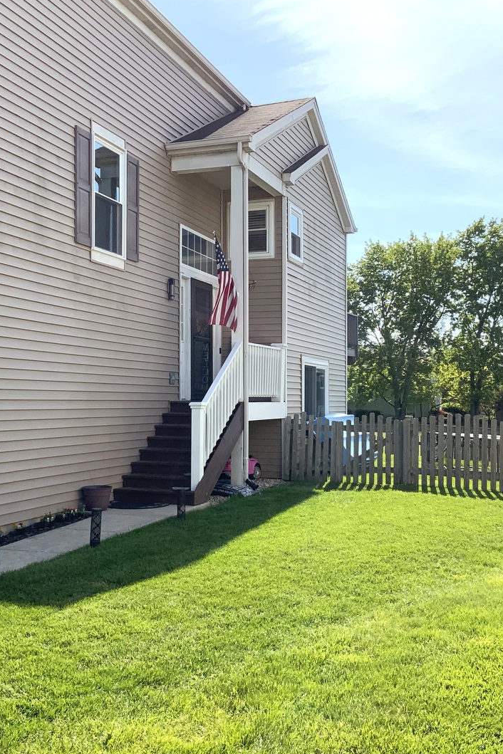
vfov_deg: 47.4
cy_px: 375
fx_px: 859
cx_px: 248
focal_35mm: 41
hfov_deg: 32.6
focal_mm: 3
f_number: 1.8
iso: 16
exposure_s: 1/1534
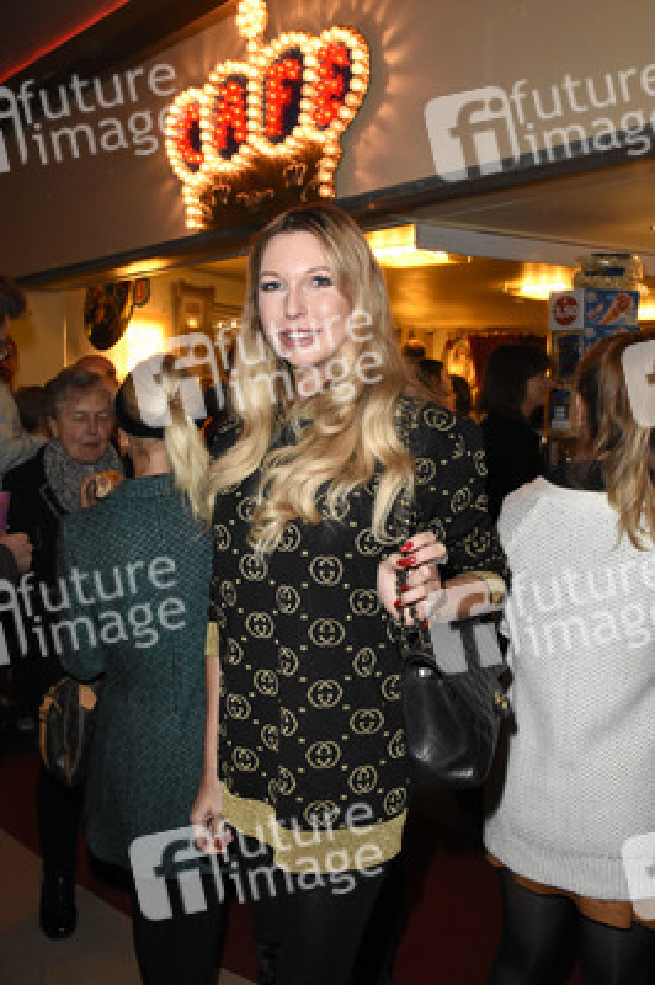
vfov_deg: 57.3
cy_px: 492
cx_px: 328
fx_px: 902
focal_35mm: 33
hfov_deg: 39.9
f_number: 6.3
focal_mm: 22
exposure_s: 1/100
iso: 3200
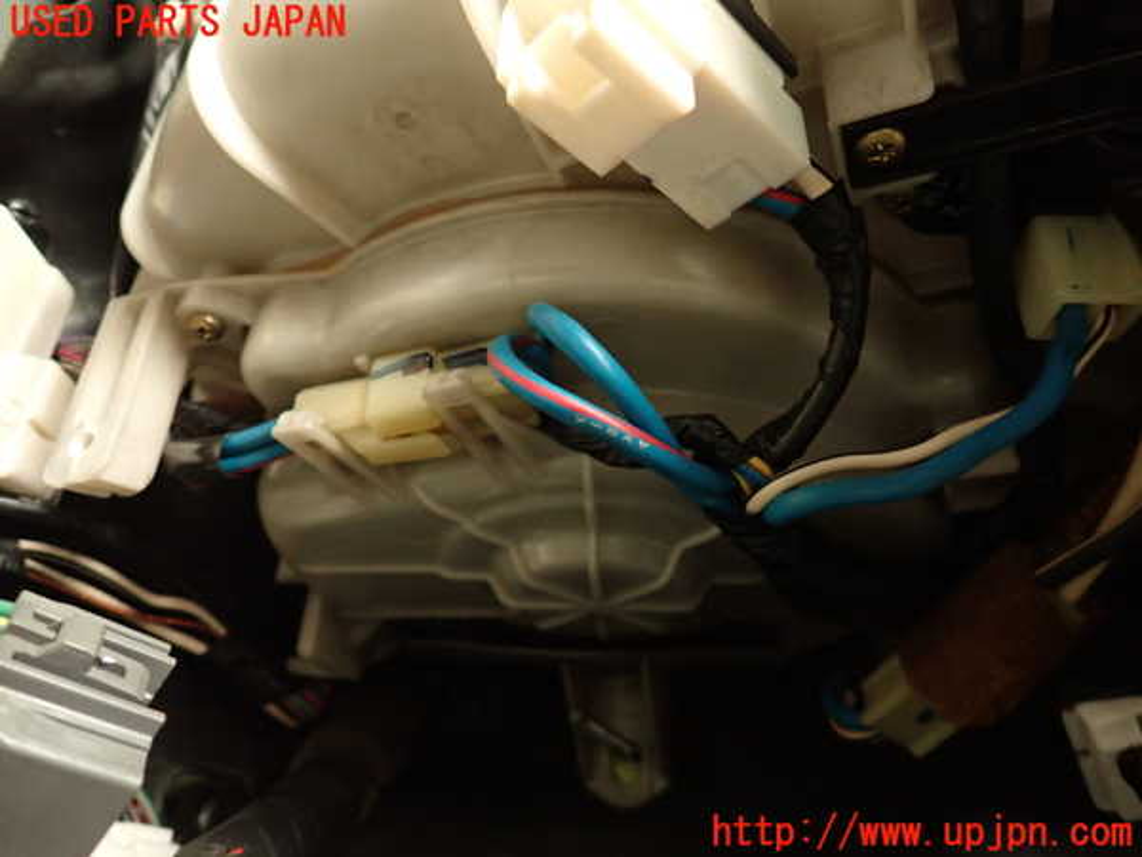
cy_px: 428
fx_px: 825
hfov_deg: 69.4
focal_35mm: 25
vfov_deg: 54.9
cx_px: 571
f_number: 2
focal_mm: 4.5
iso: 500
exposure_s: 1/30
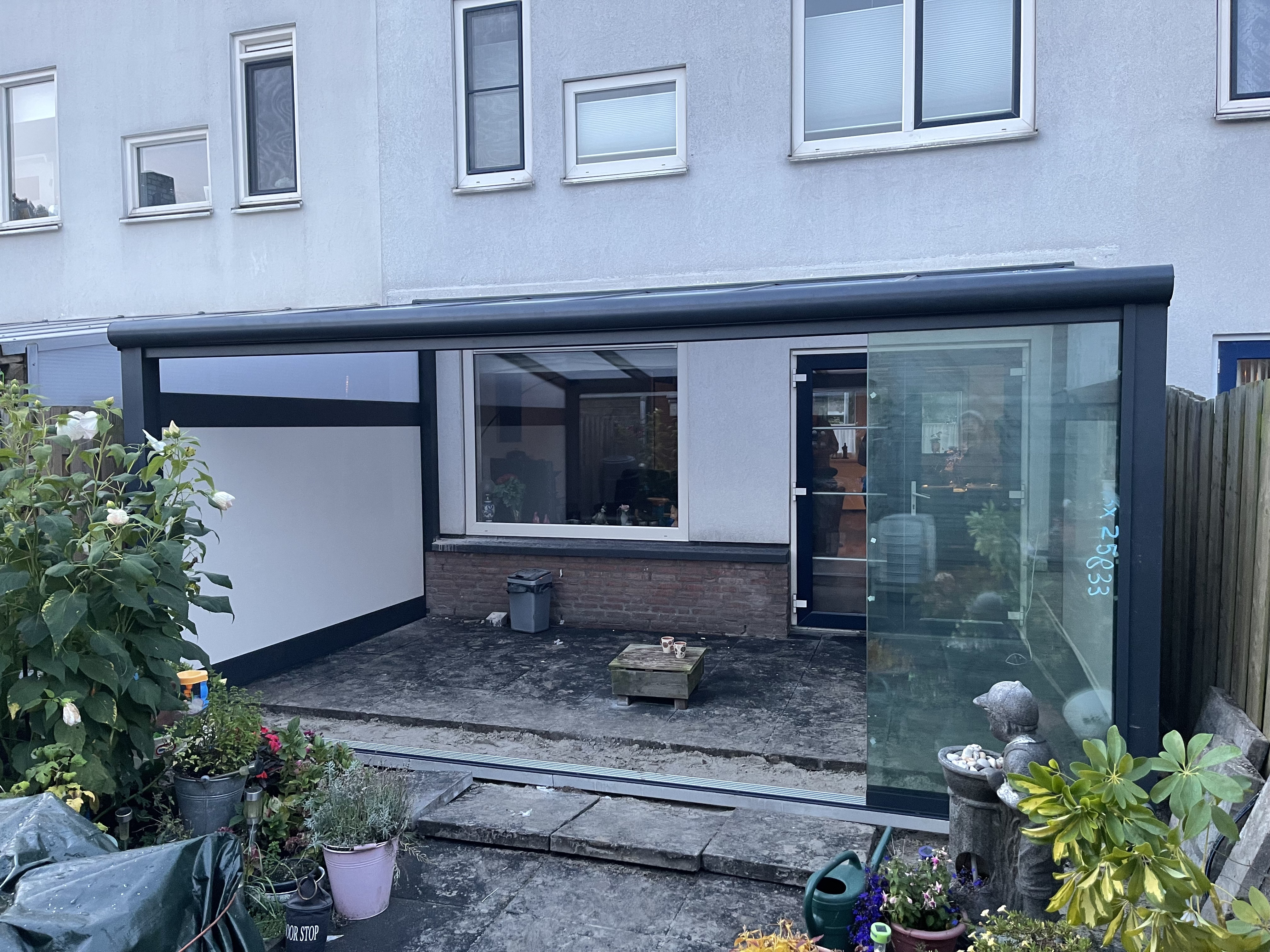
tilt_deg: -4.4
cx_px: 635
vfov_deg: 53.1
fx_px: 954
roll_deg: -1.2
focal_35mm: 26
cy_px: 476
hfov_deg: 67.3
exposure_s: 1/60
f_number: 1.6
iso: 160
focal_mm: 5.1
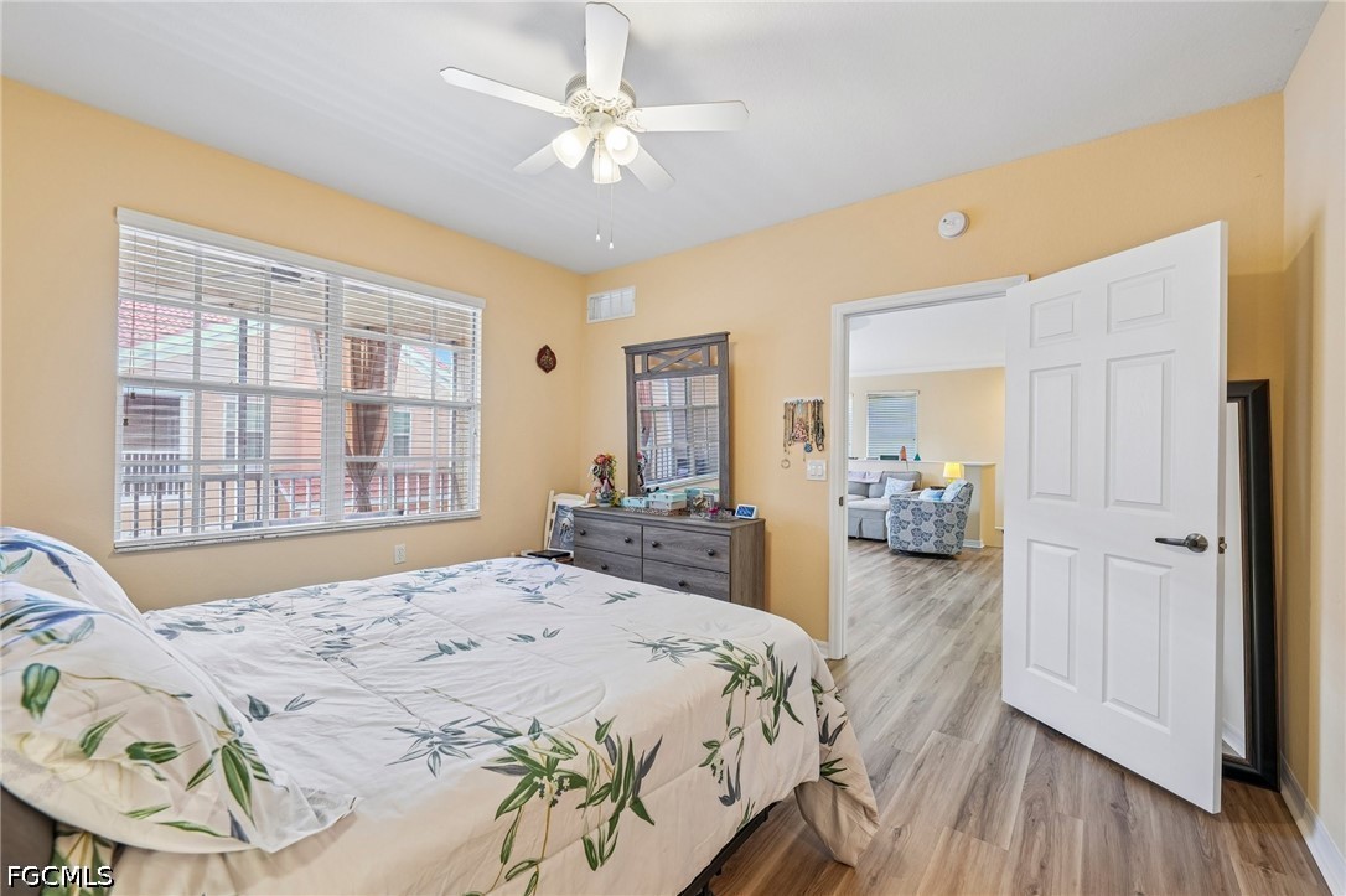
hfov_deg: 104.3
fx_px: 523
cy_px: 448
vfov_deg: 81.2
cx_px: 673
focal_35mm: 14
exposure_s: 1/13
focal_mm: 14
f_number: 8
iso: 400
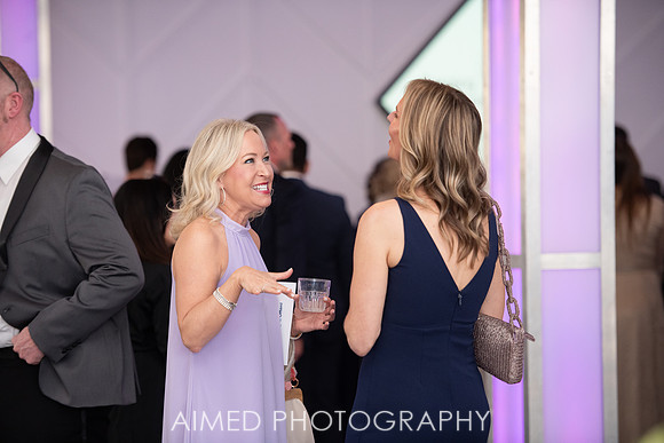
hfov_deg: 15.2
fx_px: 2490
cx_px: 332
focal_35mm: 135
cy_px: 222
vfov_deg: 10.2
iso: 1250
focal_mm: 135
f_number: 2.8
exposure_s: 1/200
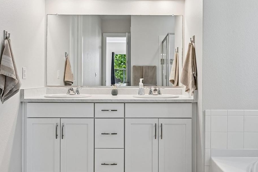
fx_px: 215
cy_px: 78
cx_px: 135
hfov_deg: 61.9
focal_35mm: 30
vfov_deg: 43.5
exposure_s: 1/25
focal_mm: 17
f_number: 10
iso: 400
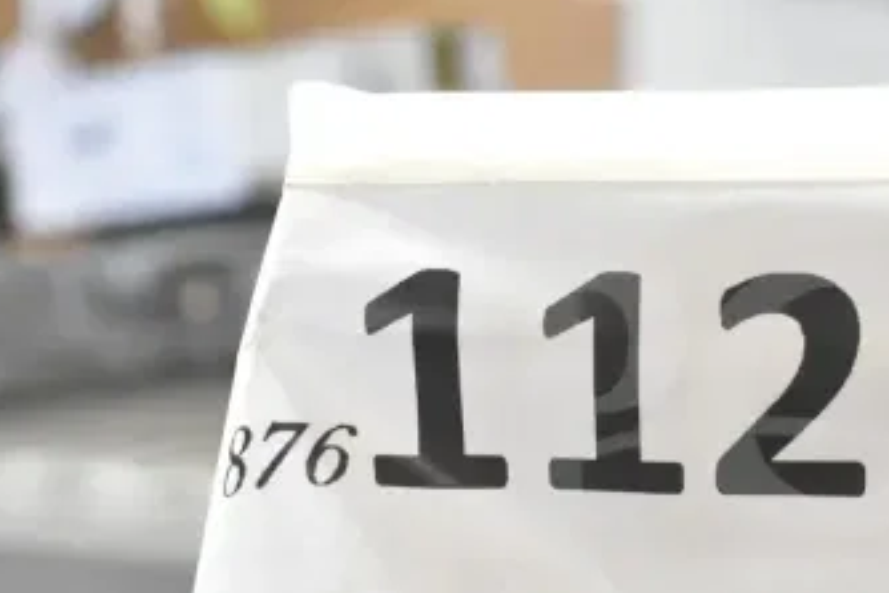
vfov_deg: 18.3
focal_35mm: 74
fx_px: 1826
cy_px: 472
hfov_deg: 26.7
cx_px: 753
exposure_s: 1/125
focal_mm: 27
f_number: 5.6
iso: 1600
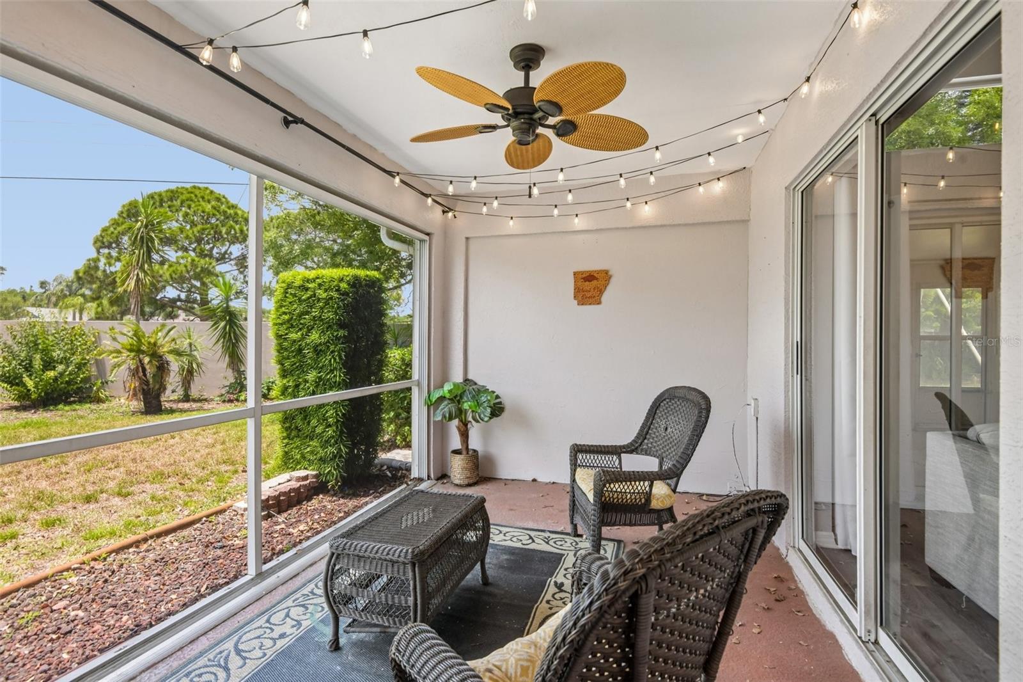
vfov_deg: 73.7
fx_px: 455
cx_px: 512
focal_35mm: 16
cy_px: 341
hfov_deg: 96.7
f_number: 8
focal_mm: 16
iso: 400
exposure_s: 1/100
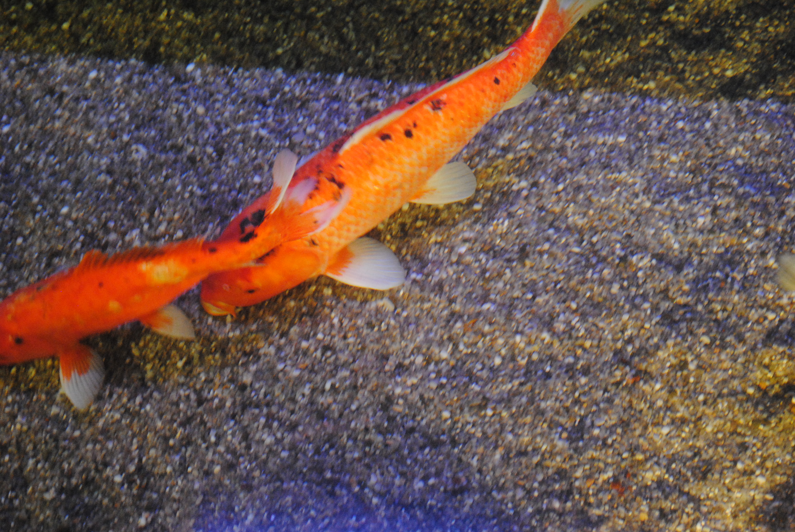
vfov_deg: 16.6
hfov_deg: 24.6
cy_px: 266
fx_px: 1824
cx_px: 398
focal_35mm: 82
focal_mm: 55
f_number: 5.6
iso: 1600
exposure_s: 1/20
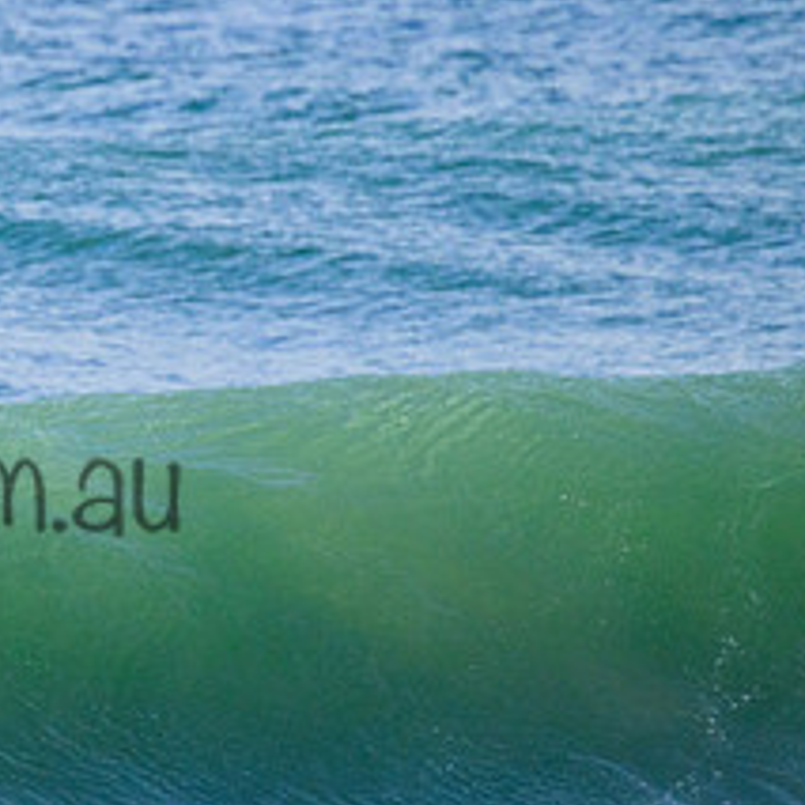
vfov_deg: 0.9
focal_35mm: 1855
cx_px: -219
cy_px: 444
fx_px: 48805
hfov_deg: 0.9
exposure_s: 1/2000
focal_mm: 800
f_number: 11
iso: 2000
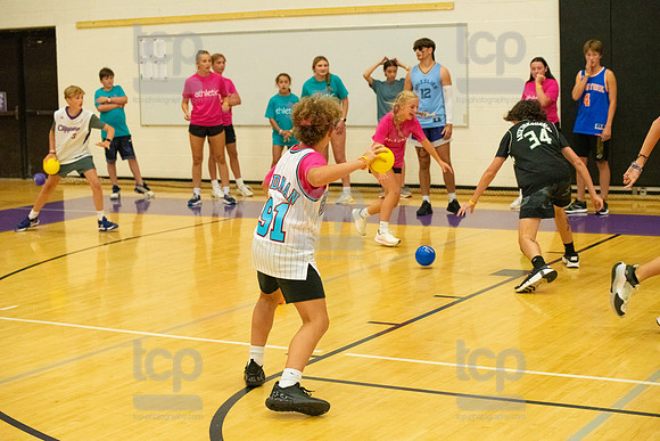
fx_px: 1284
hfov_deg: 28.8
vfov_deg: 19.5
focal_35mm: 70
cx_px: 330
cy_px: 220
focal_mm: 70
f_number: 4.5
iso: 6400
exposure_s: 1/800
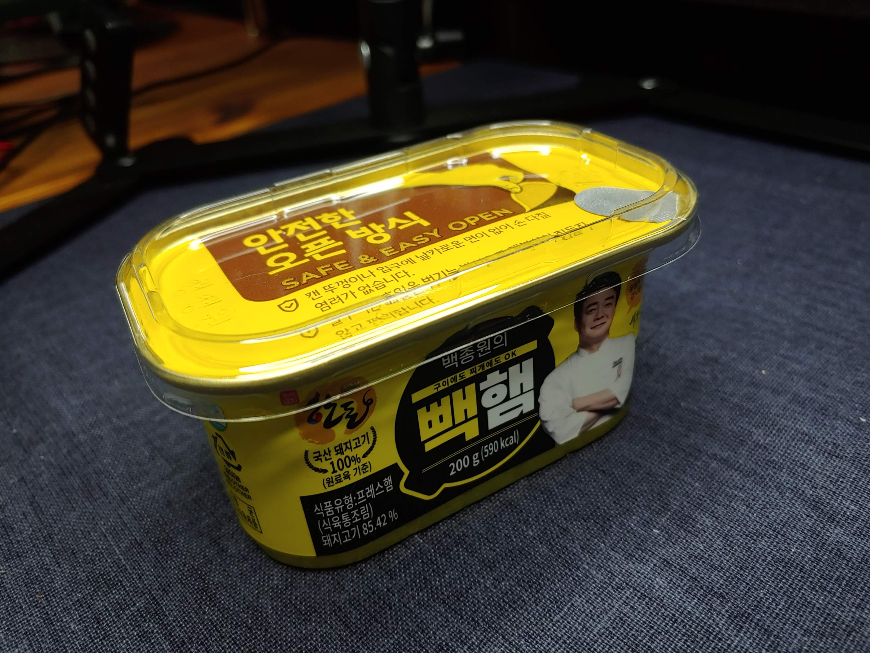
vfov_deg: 54.9
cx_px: 435
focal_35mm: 25
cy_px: 326
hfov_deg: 69.4
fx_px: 628
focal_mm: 4.23
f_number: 1.5
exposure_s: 1/60
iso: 100
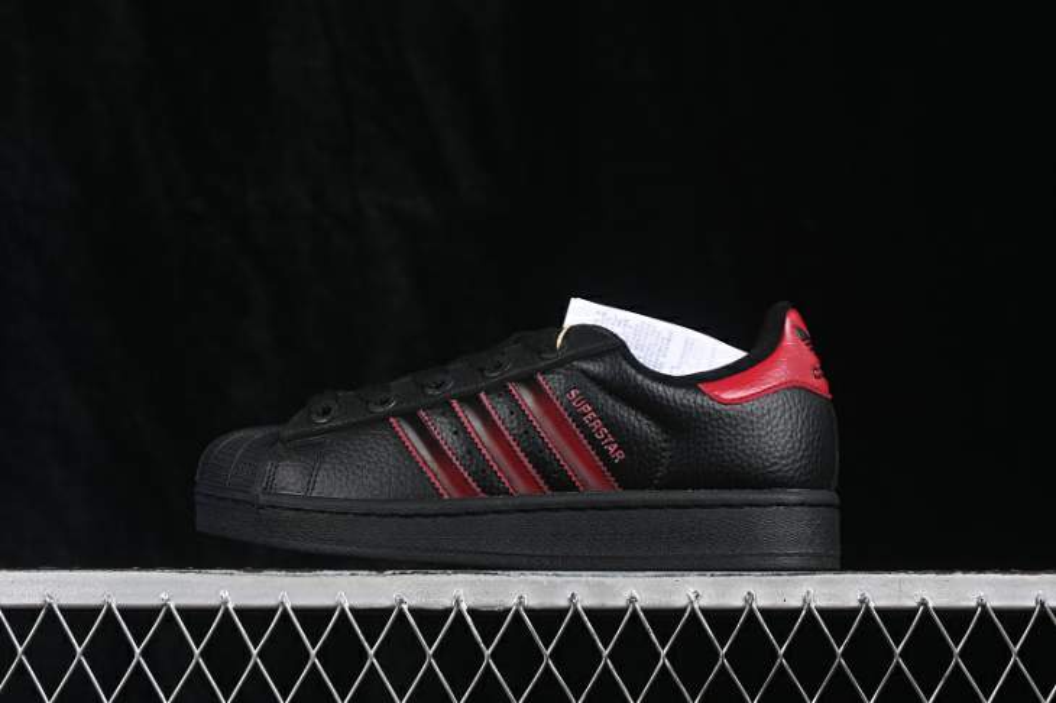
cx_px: 528
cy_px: 352
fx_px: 2199
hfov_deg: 27.0
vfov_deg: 18.2
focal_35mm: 75
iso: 160
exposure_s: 1/60
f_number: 6.3
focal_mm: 50
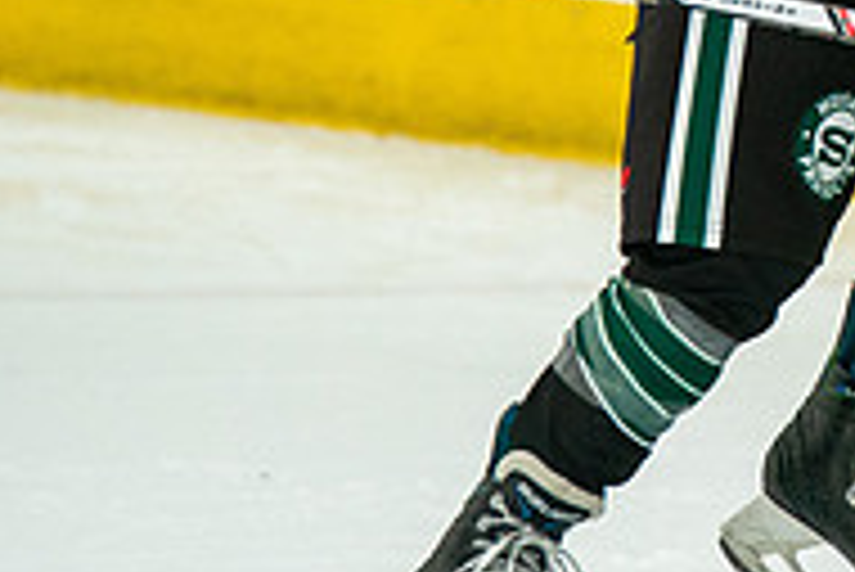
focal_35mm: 1351
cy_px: -118
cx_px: 1046
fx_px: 32110
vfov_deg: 1.0
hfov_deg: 1.5
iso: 1600
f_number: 3.5
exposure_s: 1/2500
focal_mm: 300
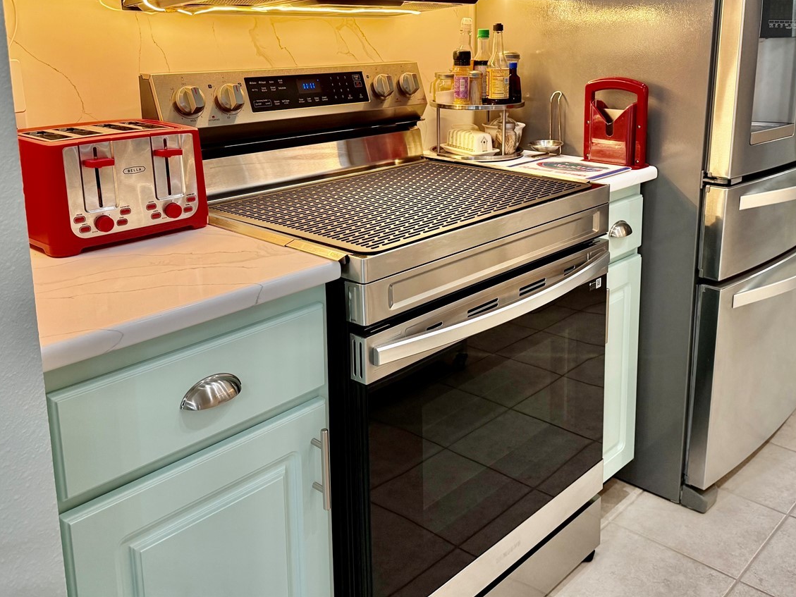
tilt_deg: -11.1
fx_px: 782
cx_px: 446
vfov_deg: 41.0
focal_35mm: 34
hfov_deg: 53.8
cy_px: 175
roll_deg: -0.6
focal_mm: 6.76
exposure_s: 1/120
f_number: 1.78
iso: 160
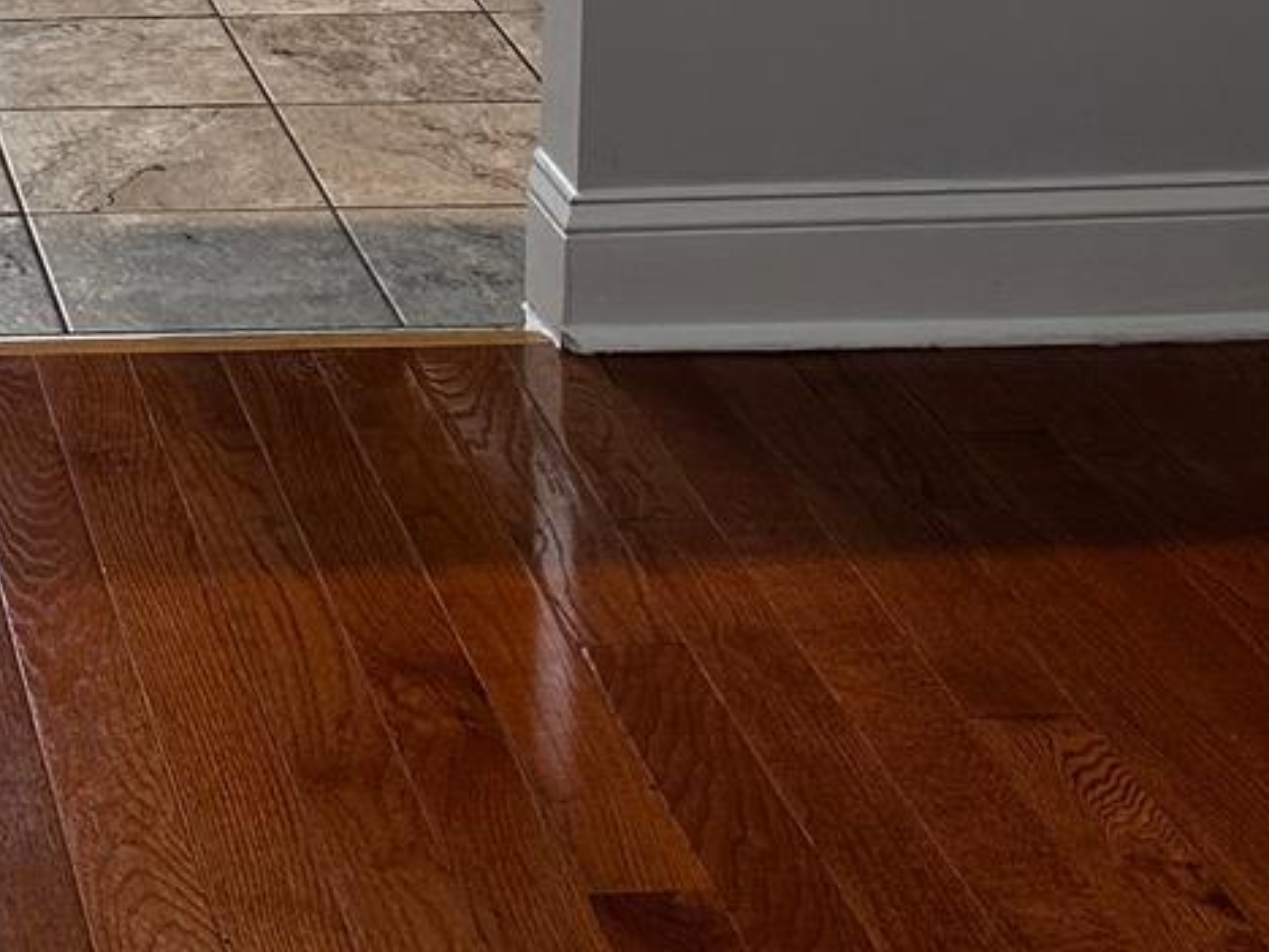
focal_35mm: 105
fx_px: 3849
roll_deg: +0.2
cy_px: -654
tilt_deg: -7.7
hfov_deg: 17.8
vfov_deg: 13.0
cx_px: -247
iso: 125
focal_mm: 6.86
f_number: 1.78
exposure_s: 1/120
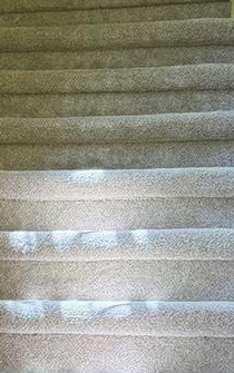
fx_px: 927
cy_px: 529
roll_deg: -1.0
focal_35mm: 91
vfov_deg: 20.2
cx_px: -108
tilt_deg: -14.0
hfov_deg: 13.6
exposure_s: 1/211
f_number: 1.78
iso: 200
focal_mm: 6.76
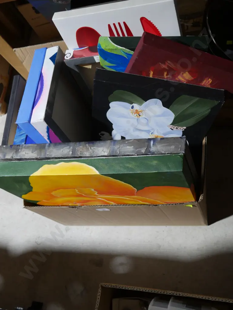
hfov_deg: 36.0
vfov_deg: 46.8
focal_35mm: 40
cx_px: 116
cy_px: 155
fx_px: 359
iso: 800
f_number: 4.4
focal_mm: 20
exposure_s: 1/60
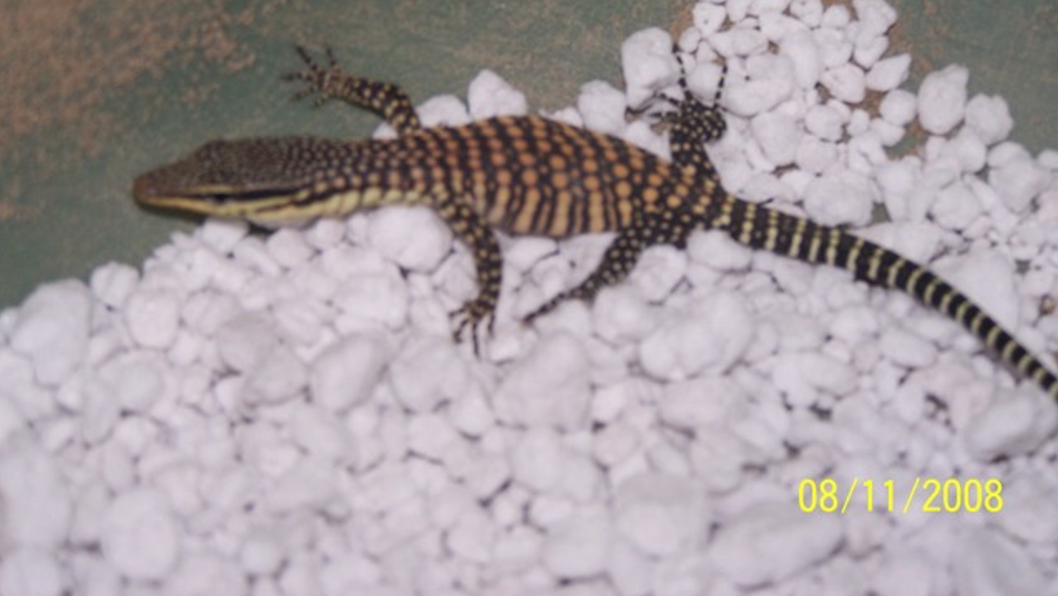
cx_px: 530
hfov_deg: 16.8
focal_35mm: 128
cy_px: 203
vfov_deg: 9.5
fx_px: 3593
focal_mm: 19.4
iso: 80
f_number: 3.2
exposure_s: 1/90
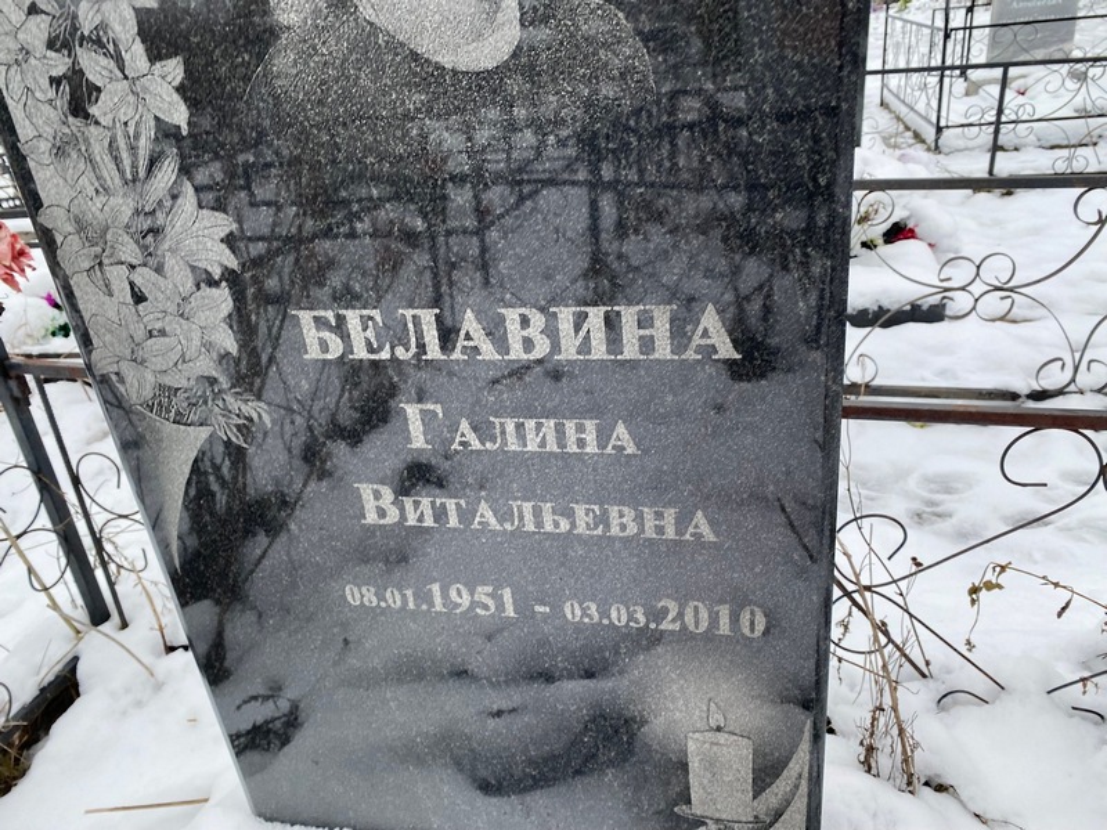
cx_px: 554
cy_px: 415
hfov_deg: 67.3
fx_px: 831
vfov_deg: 53.1
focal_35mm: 26
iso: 50
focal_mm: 4.25
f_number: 1.8
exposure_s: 1/122
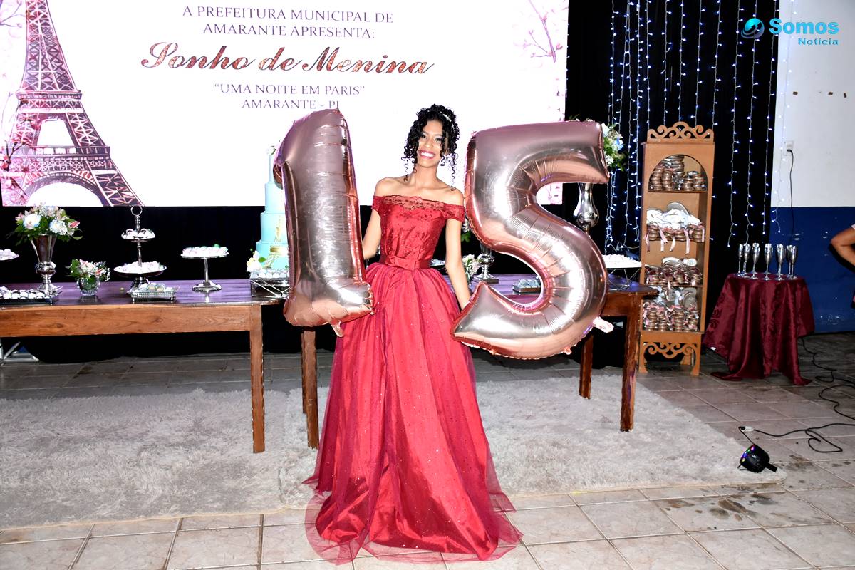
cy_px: 285
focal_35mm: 34
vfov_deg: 38.4
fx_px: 819
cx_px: 428
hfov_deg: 55.1
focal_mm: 23
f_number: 3.8
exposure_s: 1/100
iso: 1600
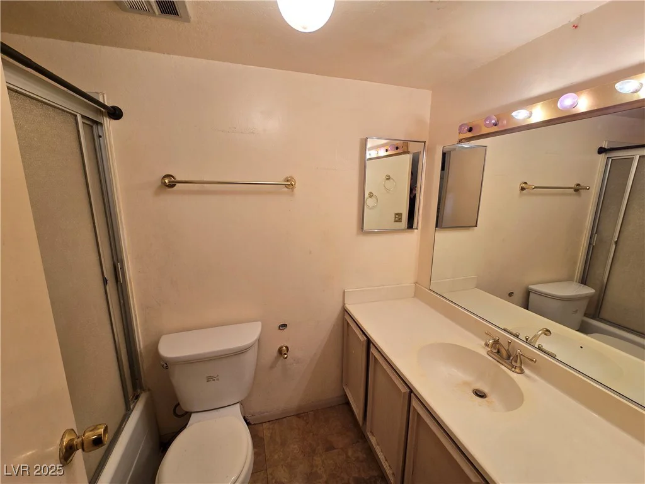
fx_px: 242
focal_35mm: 13
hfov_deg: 106.2
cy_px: 242
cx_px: 322
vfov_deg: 89.9
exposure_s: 1/60
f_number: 2.2
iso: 64
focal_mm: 2.2
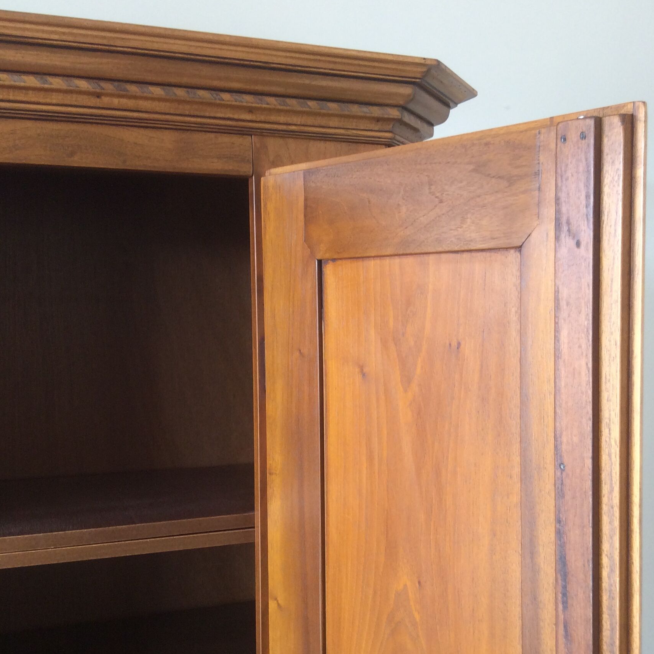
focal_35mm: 43
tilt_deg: -4.3
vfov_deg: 39.1
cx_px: 371
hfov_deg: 39.1
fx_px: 919
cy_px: 380
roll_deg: +0.3
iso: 50
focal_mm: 3.3
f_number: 2.4
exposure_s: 1/25
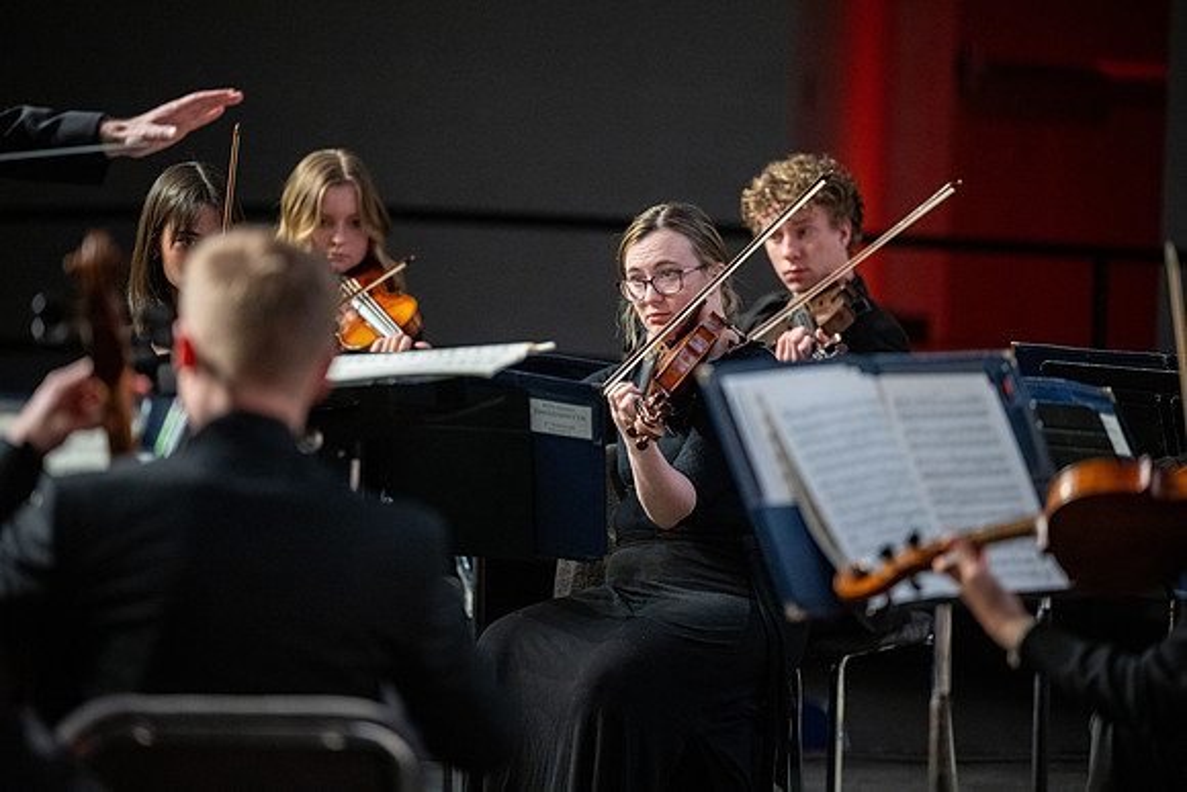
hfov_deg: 10.3
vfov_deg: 6.9
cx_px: 594
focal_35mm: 200
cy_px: 396
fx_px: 6596
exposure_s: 1/400
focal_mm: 200
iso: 3200
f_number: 2.8
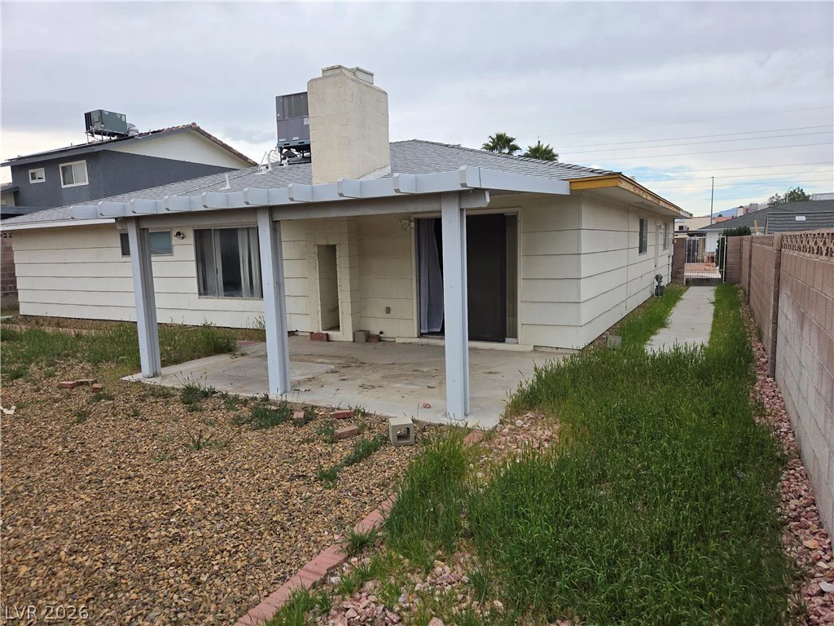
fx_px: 554
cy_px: 313
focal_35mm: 23
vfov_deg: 58.9
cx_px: 417
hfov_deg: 73.9
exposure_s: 1/1321
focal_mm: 5.4
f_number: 1.8
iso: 80
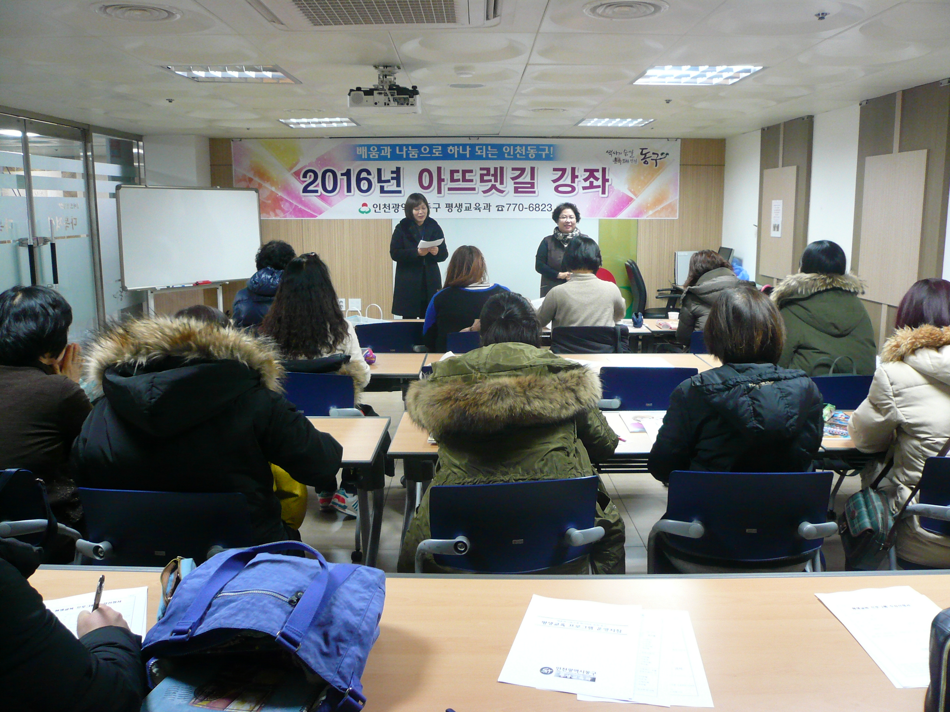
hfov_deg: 63.4
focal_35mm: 28
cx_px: 475
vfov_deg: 49.7
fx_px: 768
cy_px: 356
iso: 200
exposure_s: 1/15
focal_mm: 4.6
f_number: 2.8
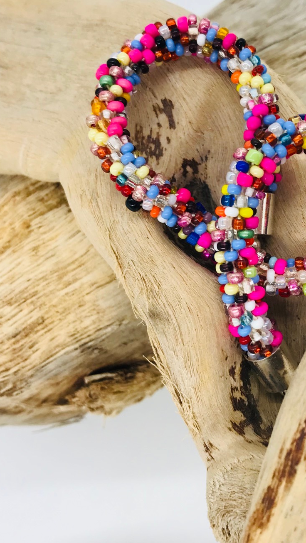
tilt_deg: -71.4
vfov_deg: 43.6
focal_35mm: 47
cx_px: 227
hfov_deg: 25.2
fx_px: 678
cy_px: 232
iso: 20
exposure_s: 1/131
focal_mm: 3.99
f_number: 1.8
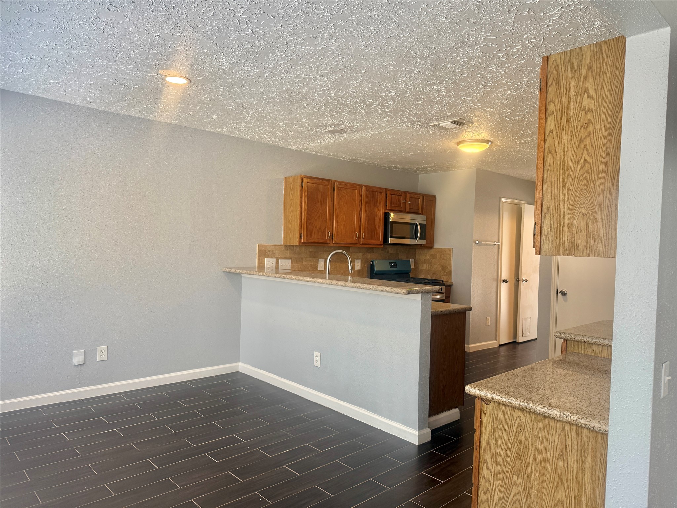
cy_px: 254
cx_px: 338
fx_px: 469
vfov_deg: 56.8
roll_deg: -2.4
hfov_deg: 71.6
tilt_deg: -1.2
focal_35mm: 24
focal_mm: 6.76
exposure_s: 1/120
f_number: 1.78
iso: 125
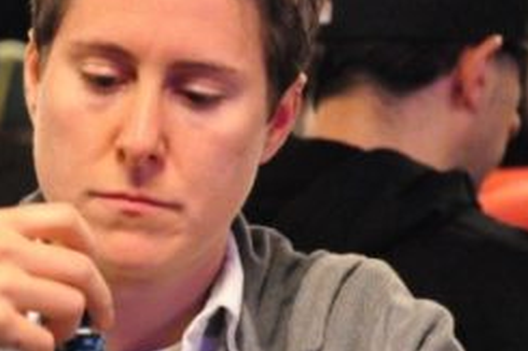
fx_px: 5940
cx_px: 78
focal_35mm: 405
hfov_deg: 5.1
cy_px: 239
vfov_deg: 3.4
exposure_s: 1/30
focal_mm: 105
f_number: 5.6
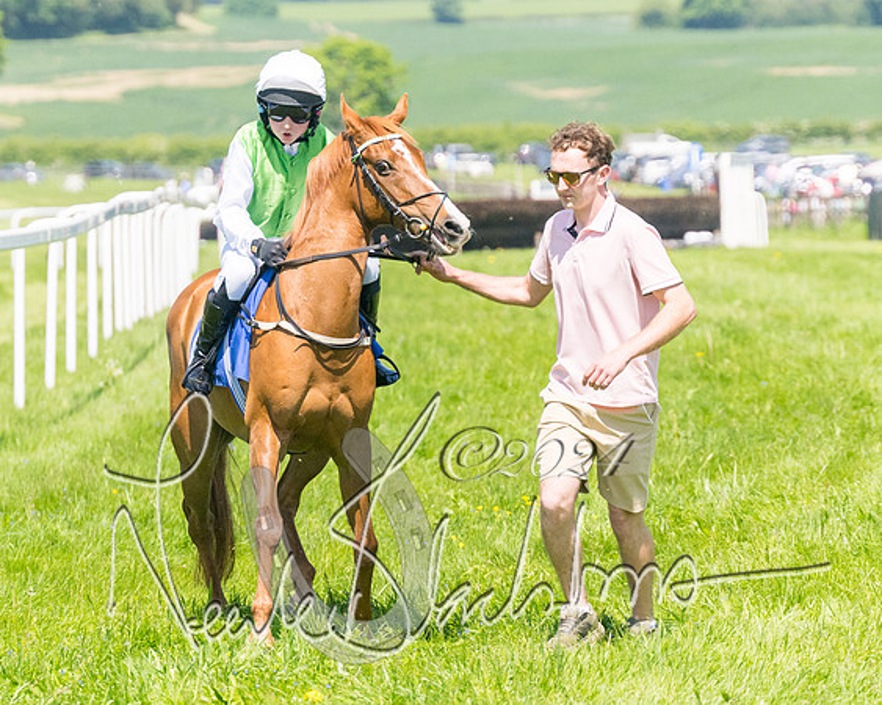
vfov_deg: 5.3
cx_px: 363
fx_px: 7574
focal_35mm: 290
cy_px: 311
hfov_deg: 6.7
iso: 400
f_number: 4
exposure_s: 1/6400
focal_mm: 140
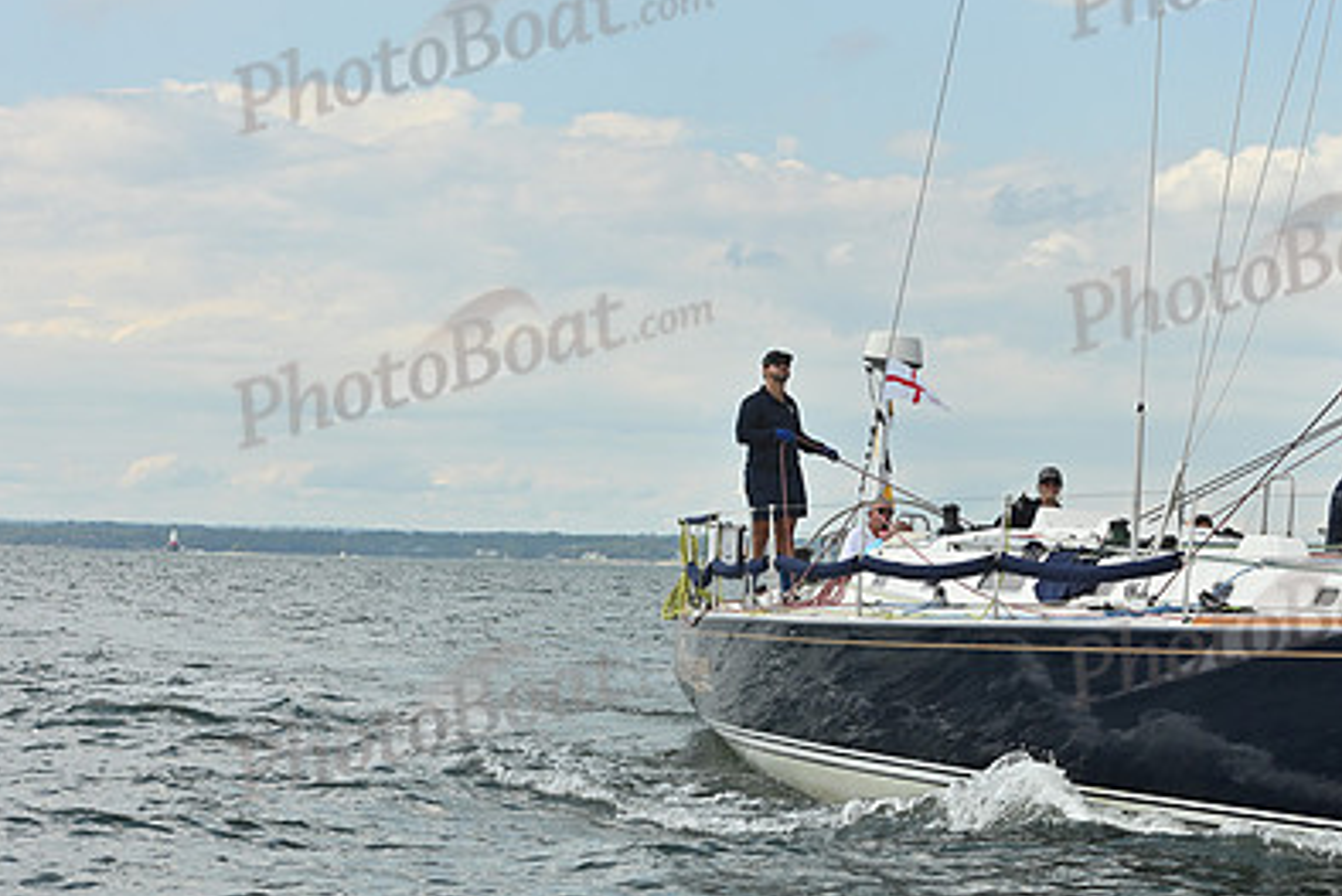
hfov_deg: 19.8
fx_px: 3841
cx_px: 892
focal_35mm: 103
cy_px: 489
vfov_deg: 13.3
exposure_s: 1/1600
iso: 320
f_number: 7.1
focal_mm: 70
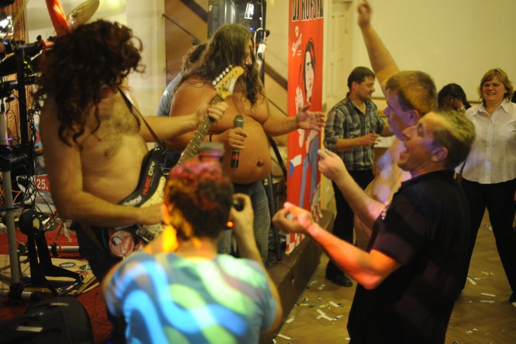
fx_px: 716
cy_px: 172
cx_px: 258
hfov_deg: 39.6
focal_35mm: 50
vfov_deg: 27.0
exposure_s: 1/100
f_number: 1.8
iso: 3200
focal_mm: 50
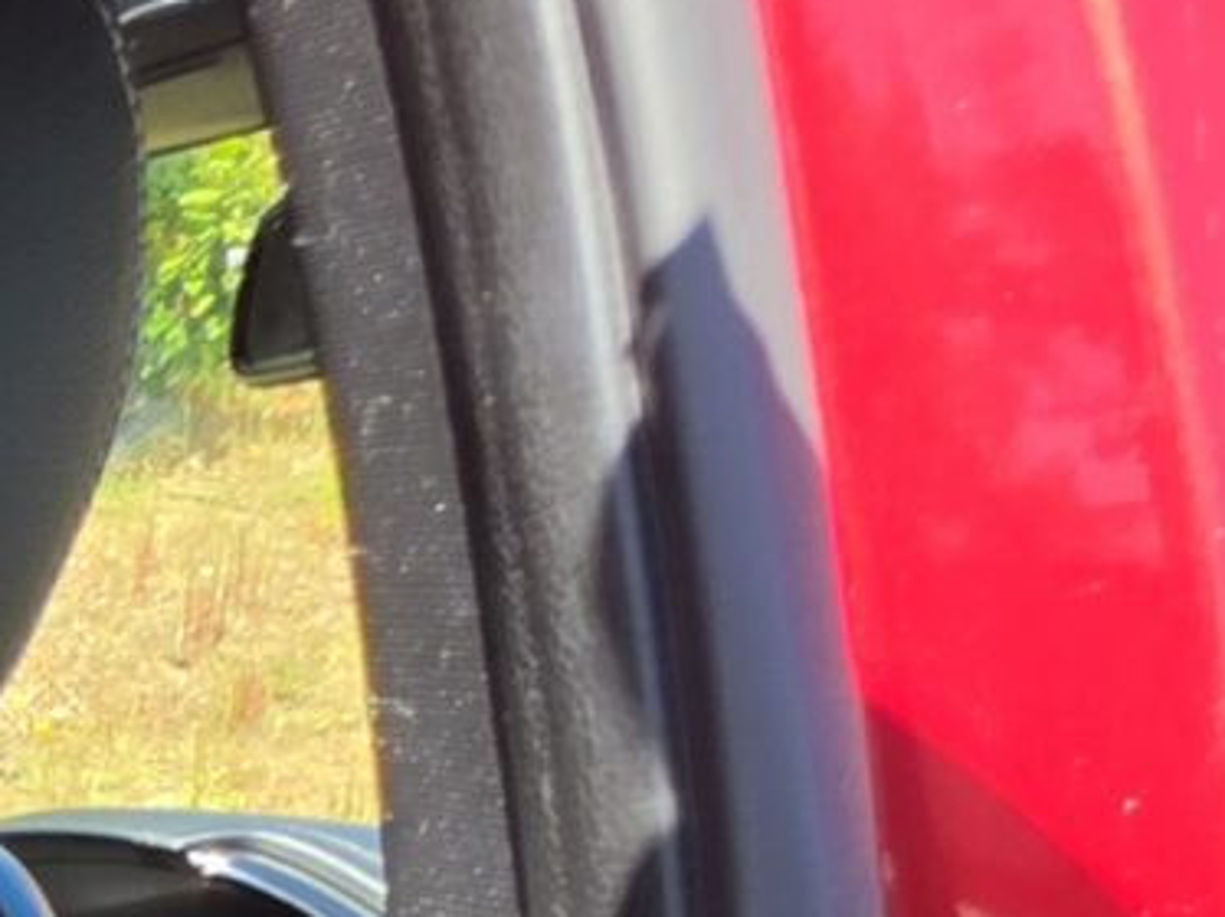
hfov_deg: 13.1
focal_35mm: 89
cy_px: 2125
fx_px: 3148
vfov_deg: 13.0
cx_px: -2044
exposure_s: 1/117
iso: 16
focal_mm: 2.2
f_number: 1.9
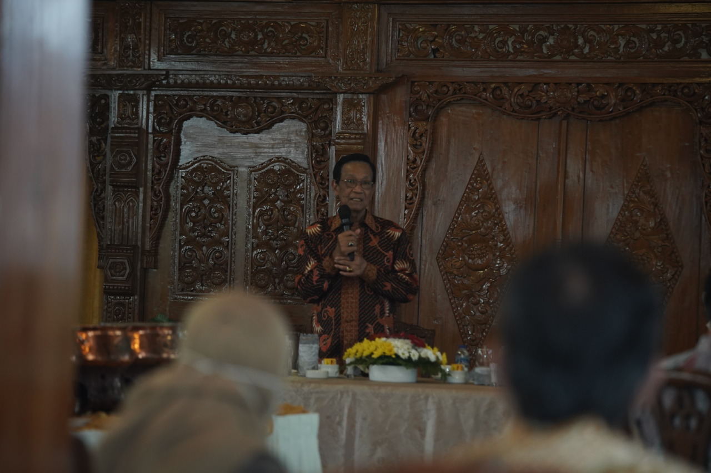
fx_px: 2962
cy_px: 236
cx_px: 356
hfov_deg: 13.7
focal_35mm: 150
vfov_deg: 9.1
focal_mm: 150
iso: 2000
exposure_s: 1/160
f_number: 4
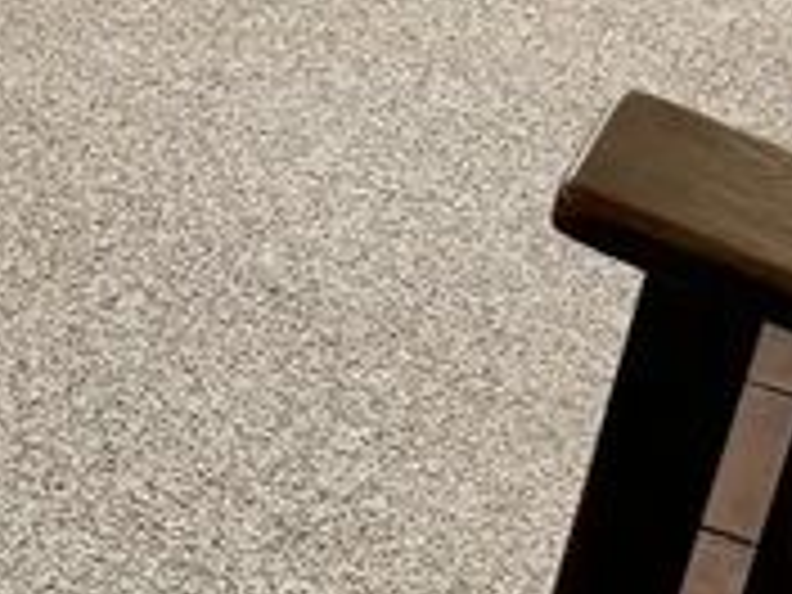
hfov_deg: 12.7
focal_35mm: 140
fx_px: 3203
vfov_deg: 9.8
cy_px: -626
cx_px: -680
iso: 80
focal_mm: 6.76
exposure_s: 1/121
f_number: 1.78
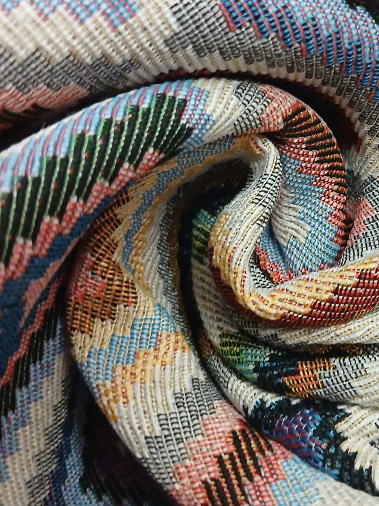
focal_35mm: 48
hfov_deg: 29.2
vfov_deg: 39.5
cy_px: 210
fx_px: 701
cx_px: 328
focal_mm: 3.98
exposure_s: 1/25
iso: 400
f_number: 1.8
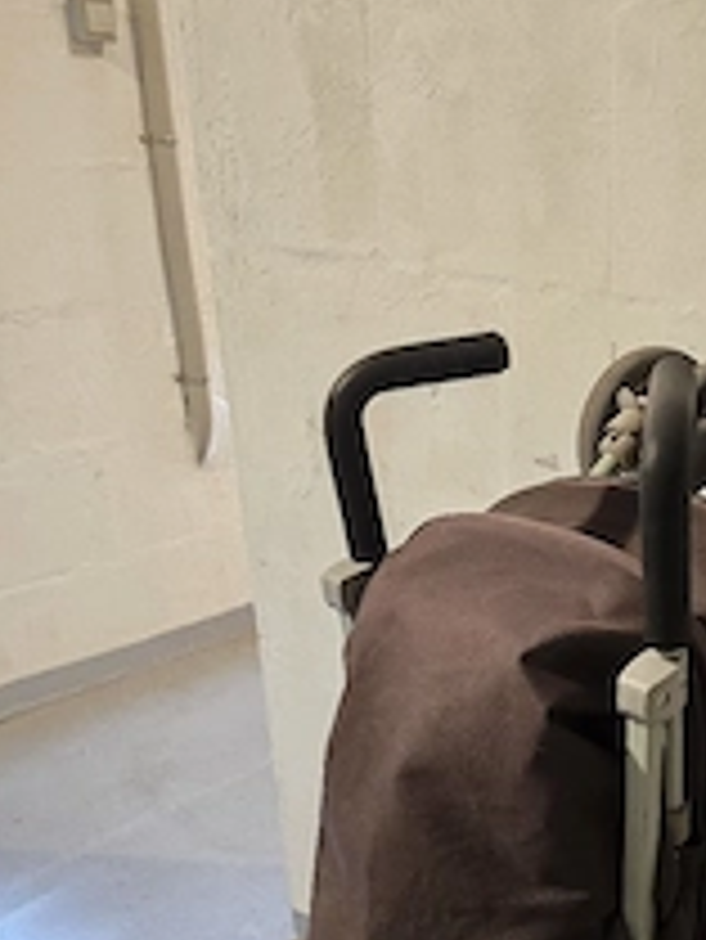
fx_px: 1195
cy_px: 706
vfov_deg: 41.6
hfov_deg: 31.6
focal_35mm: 44
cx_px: 616
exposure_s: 1/20
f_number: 1.7
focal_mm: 6.3
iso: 1600
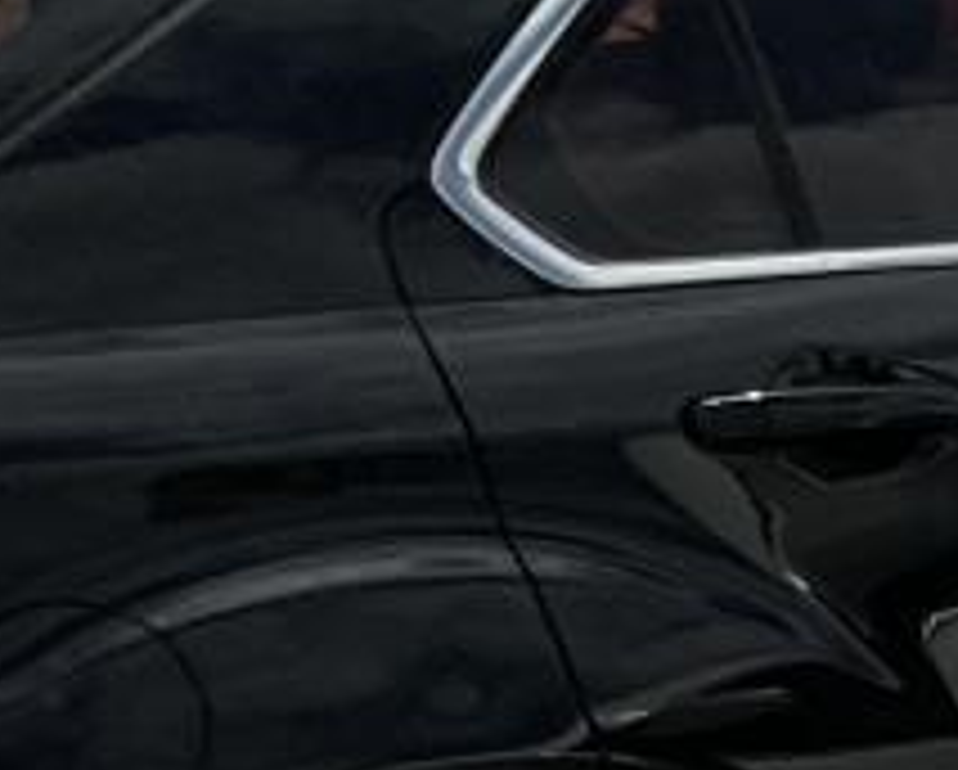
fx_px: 4827
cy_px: 1797
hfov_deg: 9.6
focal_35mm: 170
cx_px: 2555
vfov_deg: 8.4
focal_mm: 3
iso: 16
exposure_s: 1/6536
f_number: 1.8
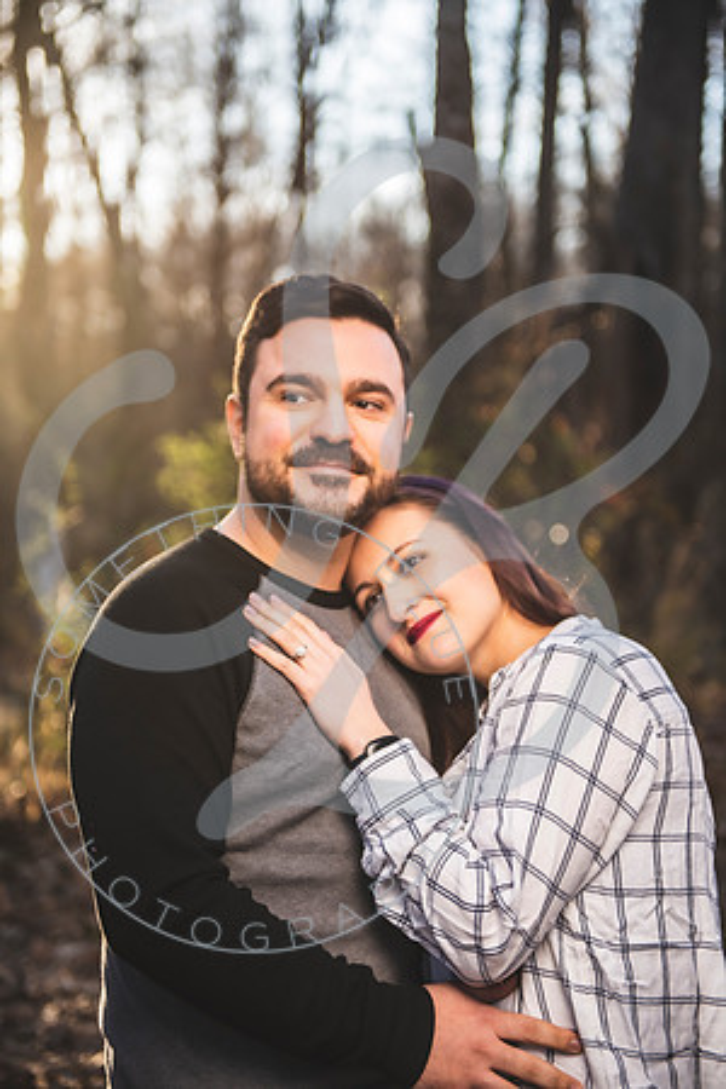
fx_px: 1754
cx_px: 363
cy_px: 544
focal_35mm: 58
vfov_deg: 34.5
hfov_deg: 23.4
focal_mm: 58
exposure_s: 1/320
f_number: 2.8
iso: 100
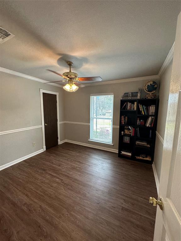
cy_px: 120
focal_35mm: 14
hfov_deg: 85.7
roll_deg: +0.2
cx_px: 90
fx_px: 98
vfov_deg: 102.1
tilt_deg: -8.1
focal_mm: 2.22
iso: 200
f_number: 2.2
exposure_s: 1/120
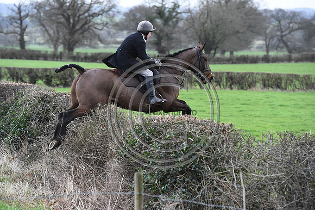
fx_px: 1530
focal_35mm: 175
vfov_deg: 7.8
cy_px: 105
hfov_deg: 11.8
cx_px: 158
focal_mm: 175
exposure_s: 1/1250
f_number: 5.6
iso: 3600
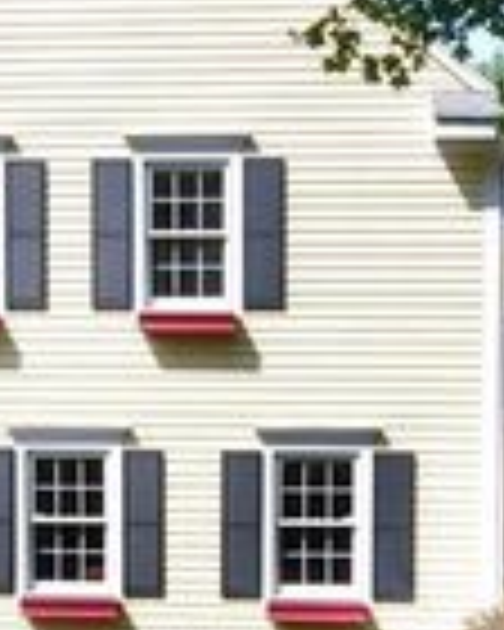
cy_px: 367
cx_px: 202
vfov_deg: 37.2
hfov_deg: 30.2
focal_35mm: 50
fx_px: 932
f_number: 7.1
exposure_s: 1/500
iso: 500
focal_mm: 10
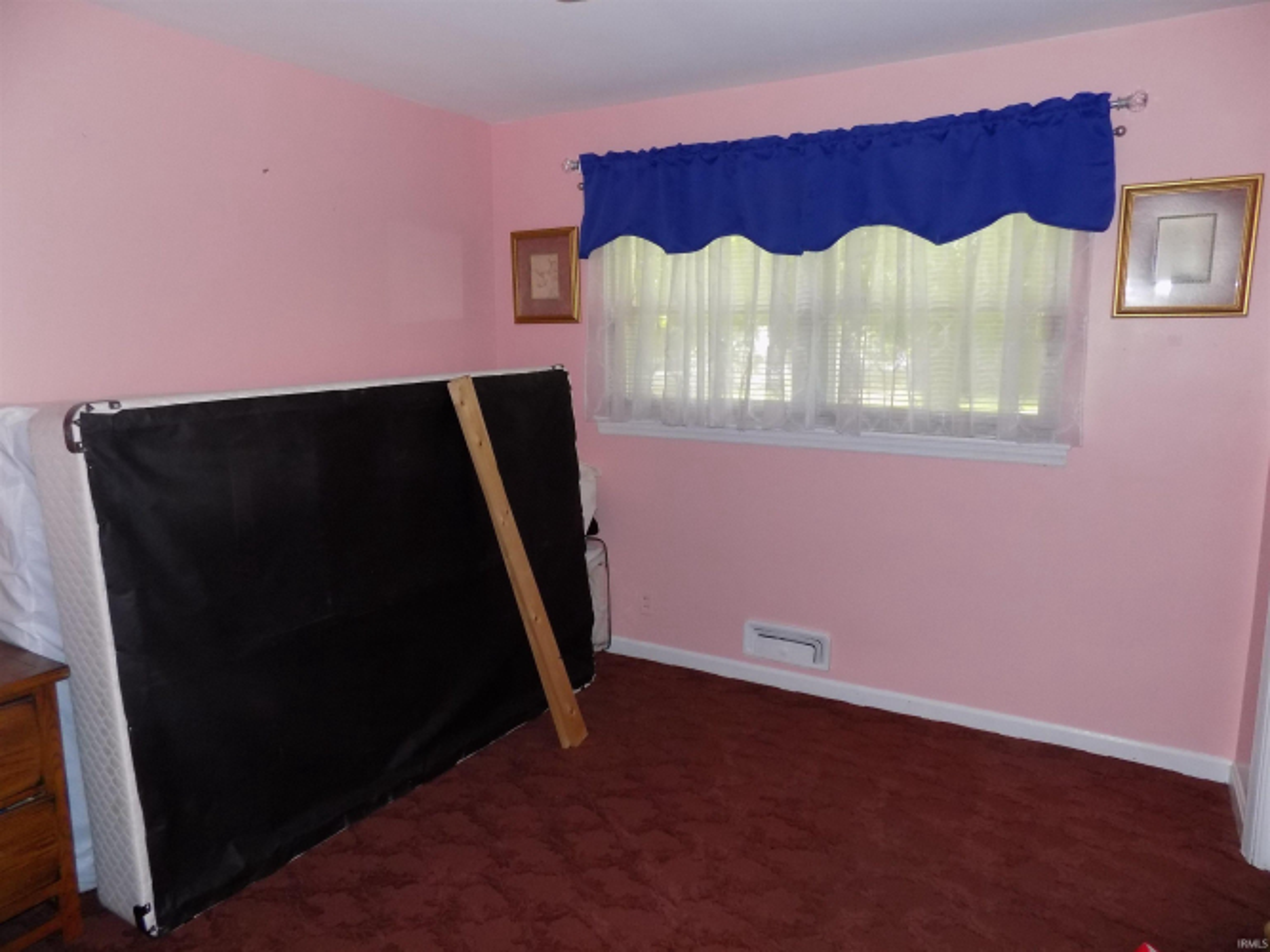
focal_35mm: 23
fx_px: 844
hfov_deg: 73.9
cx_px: 635
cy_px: 476
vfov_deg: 58.9
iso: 200
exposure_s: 1/30
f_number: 3.1
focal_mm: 4
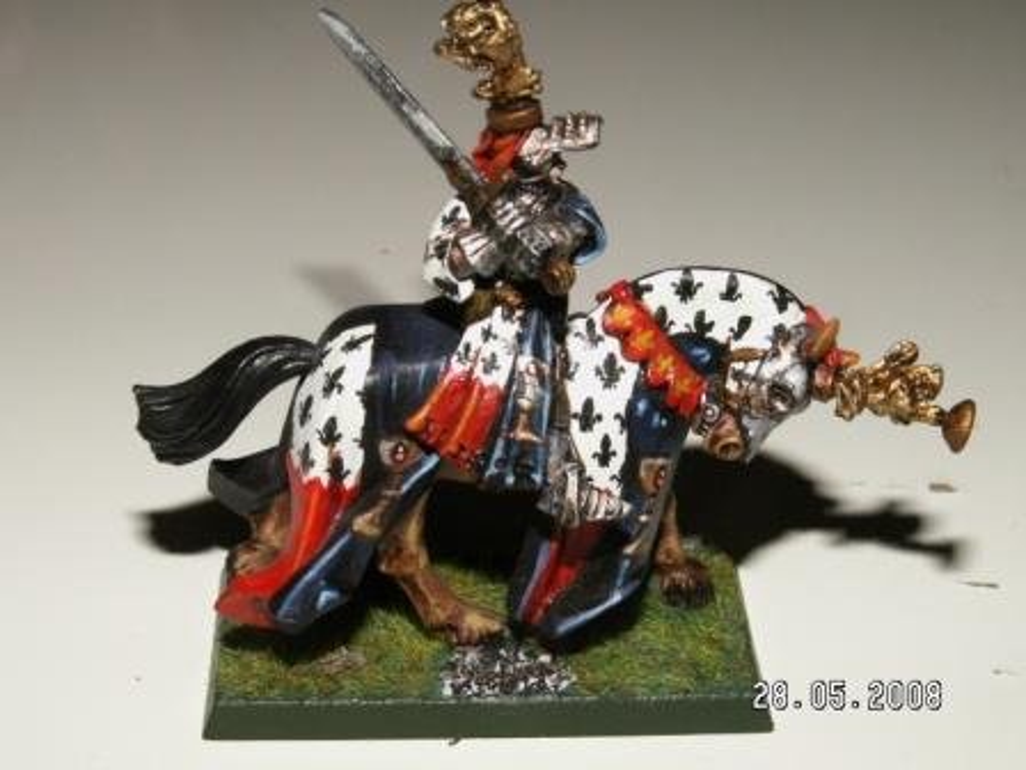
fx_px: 1838
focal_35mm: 62
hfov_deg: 31.2
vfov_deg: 23.7
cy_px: 385
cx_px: 513
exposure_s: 1/40
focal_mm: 10.28
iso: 160
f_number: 5.6
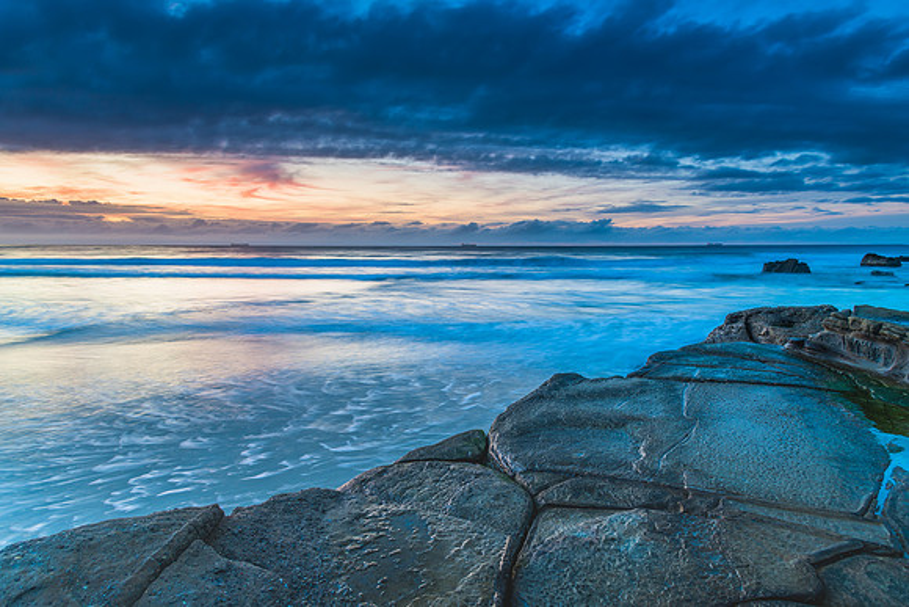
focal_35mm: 24
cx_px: 454
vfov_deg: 53.1
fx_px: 607
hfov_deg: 73.7
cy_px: 304
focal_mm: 24
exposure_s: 3
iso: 100
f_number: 8
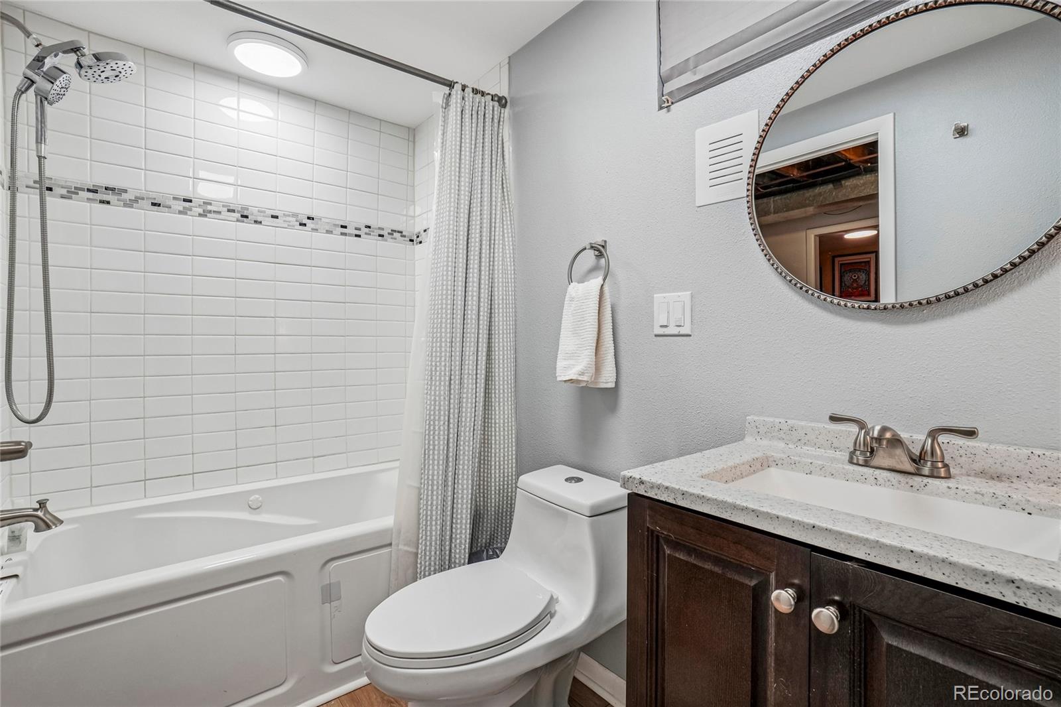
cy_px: 354
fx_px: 442
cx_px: 530
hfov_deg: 100.4
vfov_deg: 77.3
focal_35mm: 15
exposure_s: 1/25
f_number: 8
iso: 400
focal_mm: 10
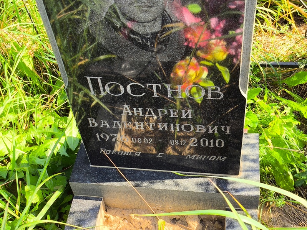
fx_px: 444
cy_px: 115
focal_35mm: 50
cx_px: 154
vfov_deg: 29.1
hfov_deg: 38.2
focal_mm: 4.71
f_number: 1.7
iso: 50
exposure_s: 1/353
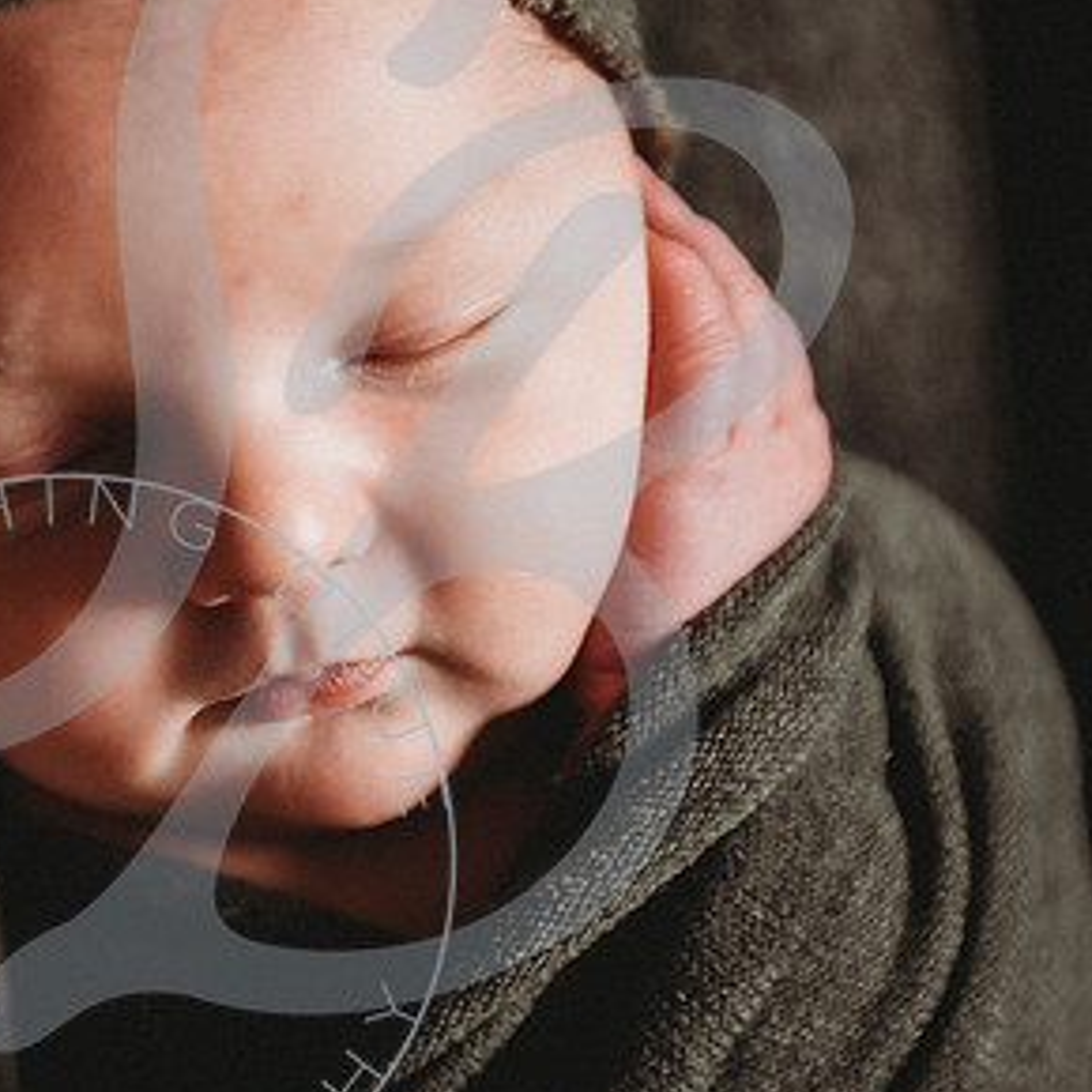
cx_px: 256
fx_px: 4247
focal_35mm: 119
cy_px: 544
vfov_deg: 14.7
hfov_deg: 14.6
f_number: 2.8
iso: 400
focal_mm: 70
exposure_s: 1/125
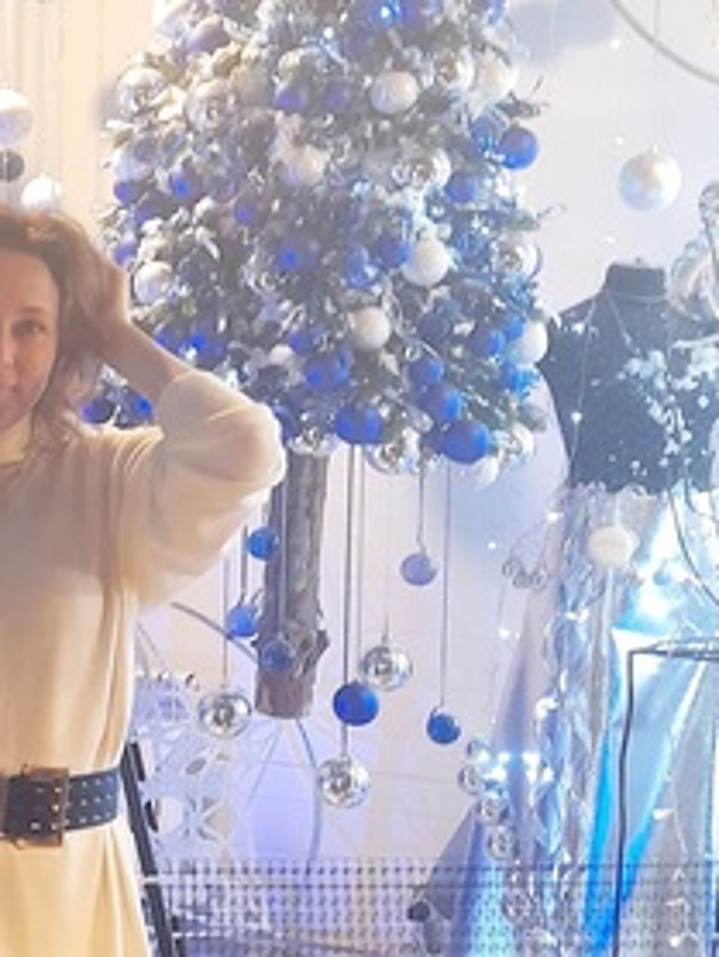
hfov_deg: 20.6
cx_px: -10
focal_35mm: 69
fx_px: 1908
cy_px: 547
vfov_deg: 28.1
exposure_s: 1/25
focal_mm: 4.6
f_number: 2
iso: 500
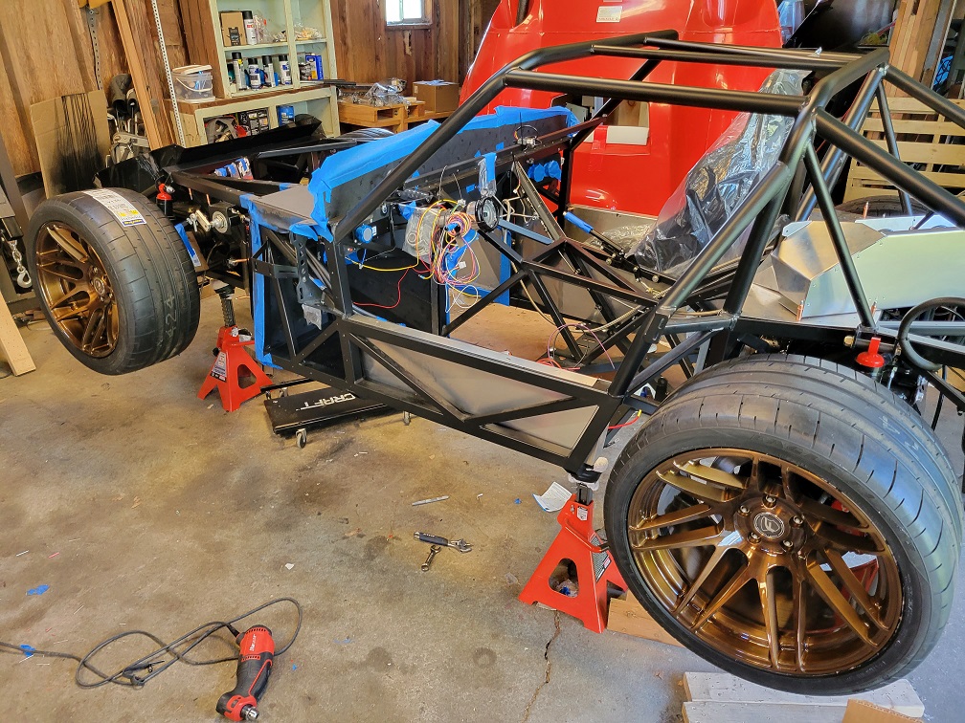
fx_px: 725
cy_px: 362
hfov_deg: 67.3
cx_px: 482
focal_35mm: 26
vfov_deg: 53.1
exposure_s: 1/60
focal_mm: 5.4
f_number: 1.8
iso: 200
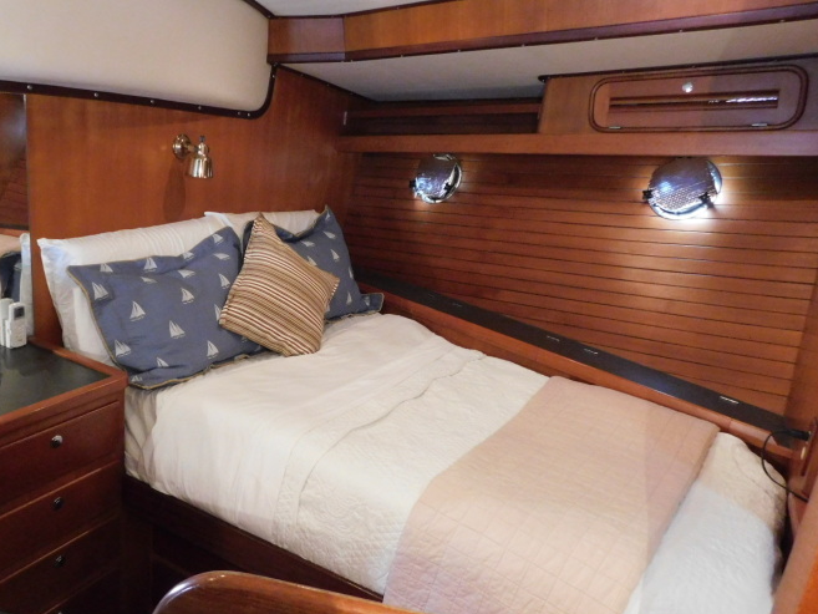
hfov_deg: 62.9
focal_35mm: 28
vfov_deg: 49.8
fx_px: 662
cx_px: 329
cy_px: 304
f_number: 3
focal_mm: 4
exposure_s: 1/8
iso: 800
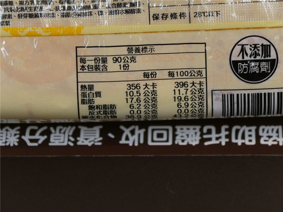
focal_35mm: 154
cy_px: 106
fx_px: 1259
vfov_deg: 9.6
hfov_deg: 12.8
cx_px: 142
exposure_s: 1/200
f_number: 5.4
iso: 3200
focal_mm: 77
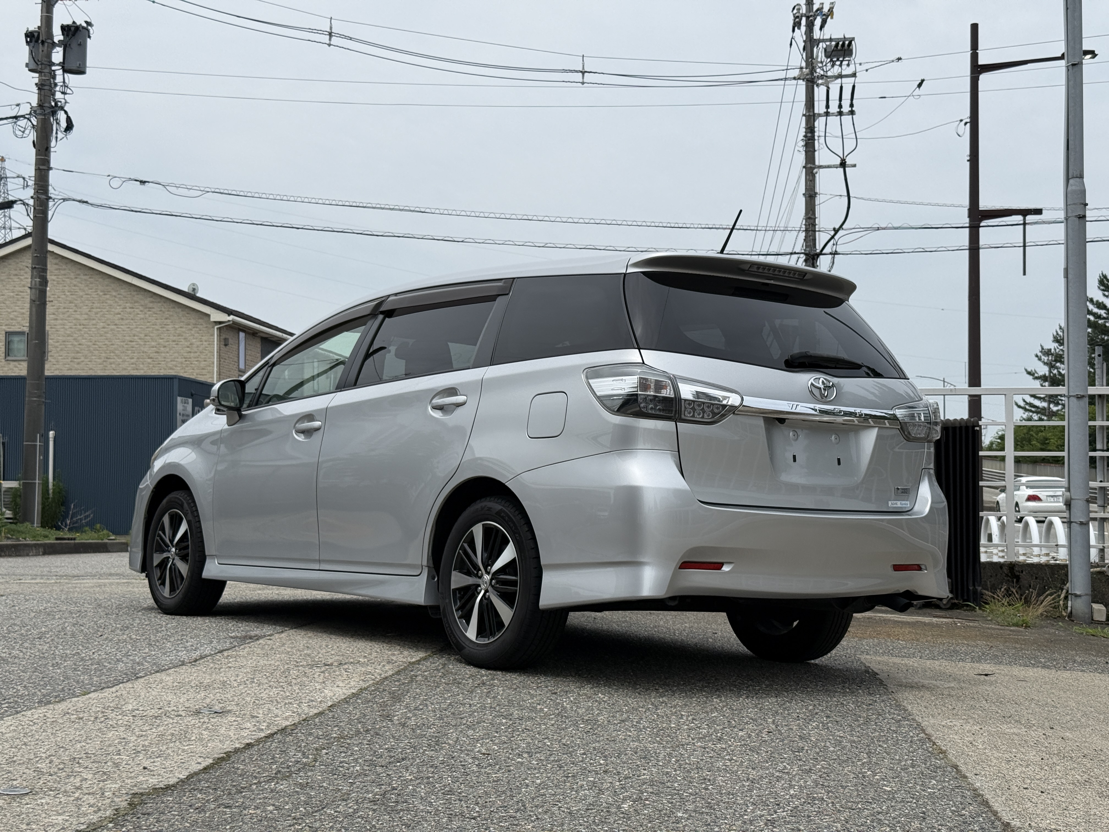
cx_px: 554
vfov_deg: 30.3
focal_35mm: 48
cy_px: 416
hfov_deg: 39.7
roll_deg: -0.5
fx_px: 1538
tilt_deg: +2.9
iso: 64
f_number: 1.78
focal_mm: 6.76
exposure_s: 1/7874
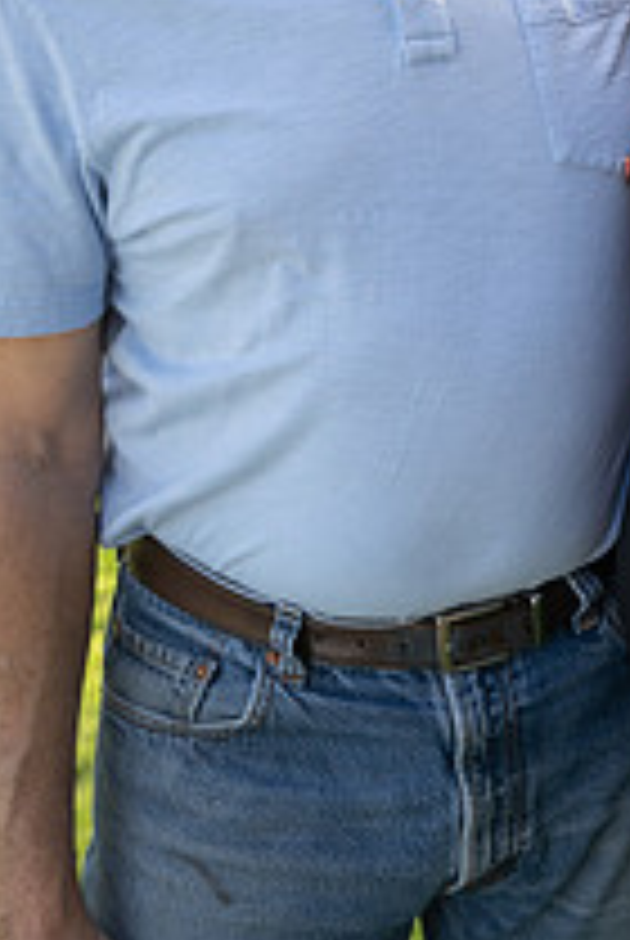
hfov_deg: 22.4
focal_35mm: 58
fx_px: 1517
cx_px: 652
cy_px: -13
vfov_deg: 31.6
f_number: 4.5
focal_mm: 27
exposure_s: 1/250
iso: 125
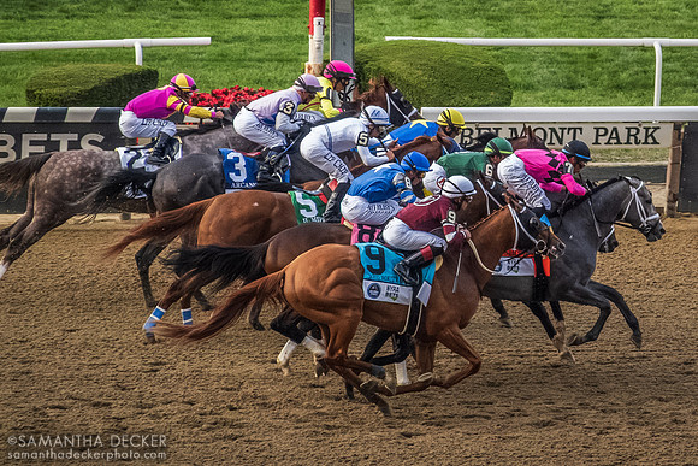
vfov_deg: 3.8
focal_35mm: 359
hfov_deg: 5.7
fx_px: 6968
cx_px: 572
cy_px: 197
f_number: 4.5
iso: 1600
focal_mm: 72
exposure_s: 1/1250
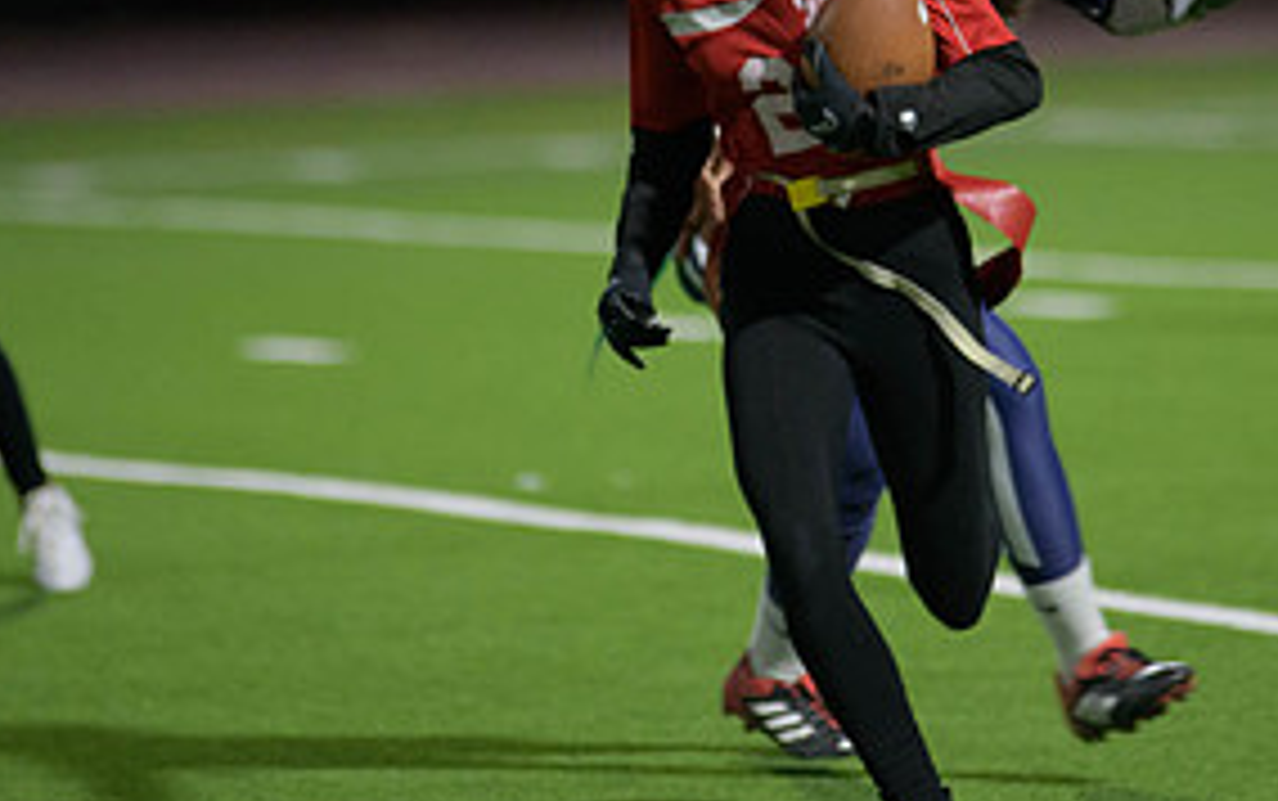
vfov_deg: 3.2
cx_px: 855
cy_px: 79
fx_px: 14501
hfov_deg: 5.0
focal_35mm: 416
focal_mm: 200
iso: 2800
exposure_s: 1/640
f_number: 2.8
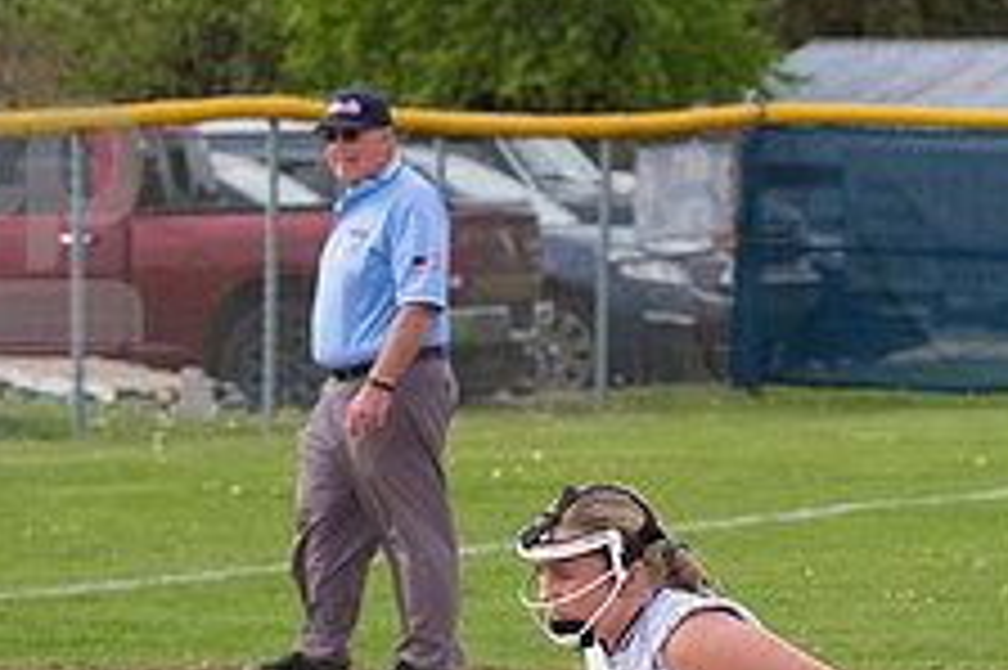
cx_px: 644
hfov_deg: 5.1
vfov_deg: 3.4
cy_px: 841
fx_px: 11387
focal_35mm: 407
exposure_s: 1/1600
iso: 400
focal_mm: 105
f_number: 5.6
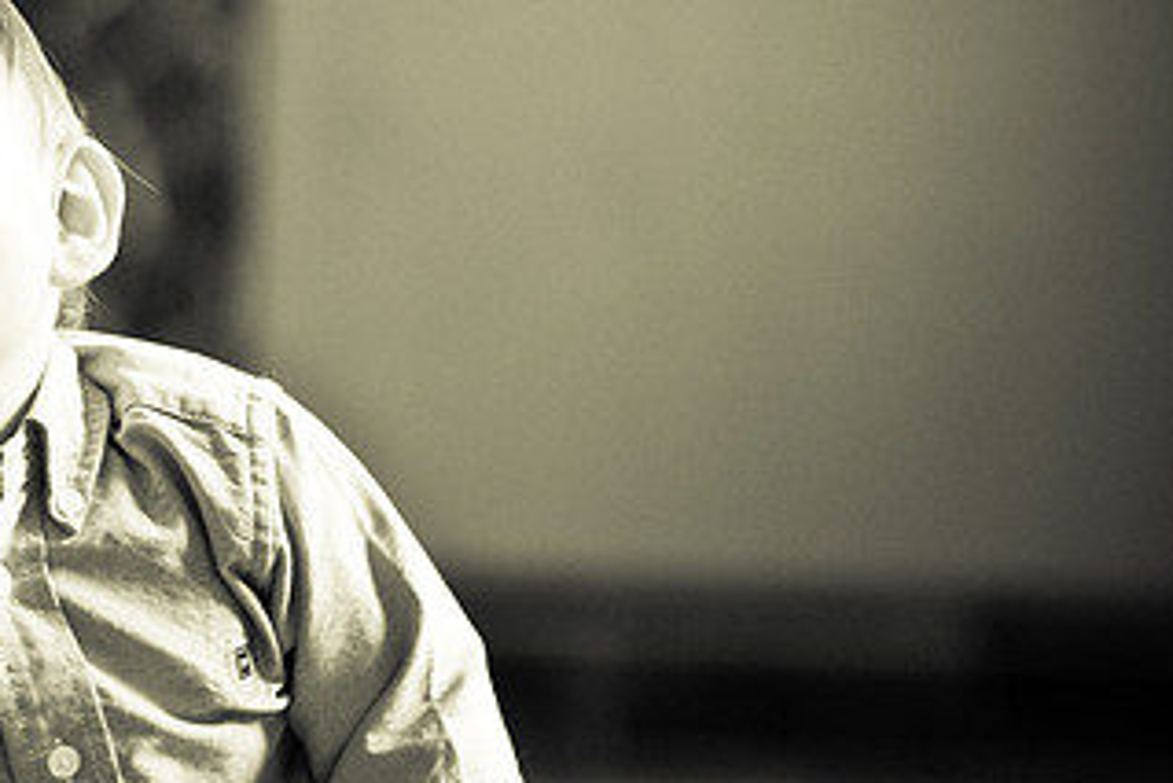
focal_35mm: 273
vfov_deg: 5.0
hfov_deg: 7.5
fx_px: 8899
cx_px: 382
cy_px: 566
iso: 250
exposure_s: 1/45
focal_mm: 100
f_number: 2.8
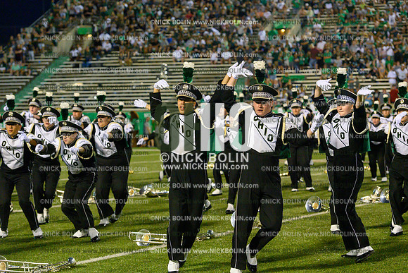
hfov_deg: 19.5
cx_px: 204
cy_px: 136
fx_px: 1190
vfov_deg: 13.0
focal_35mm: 105
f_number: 4
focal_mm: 105
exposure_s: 1/1600
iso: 10000
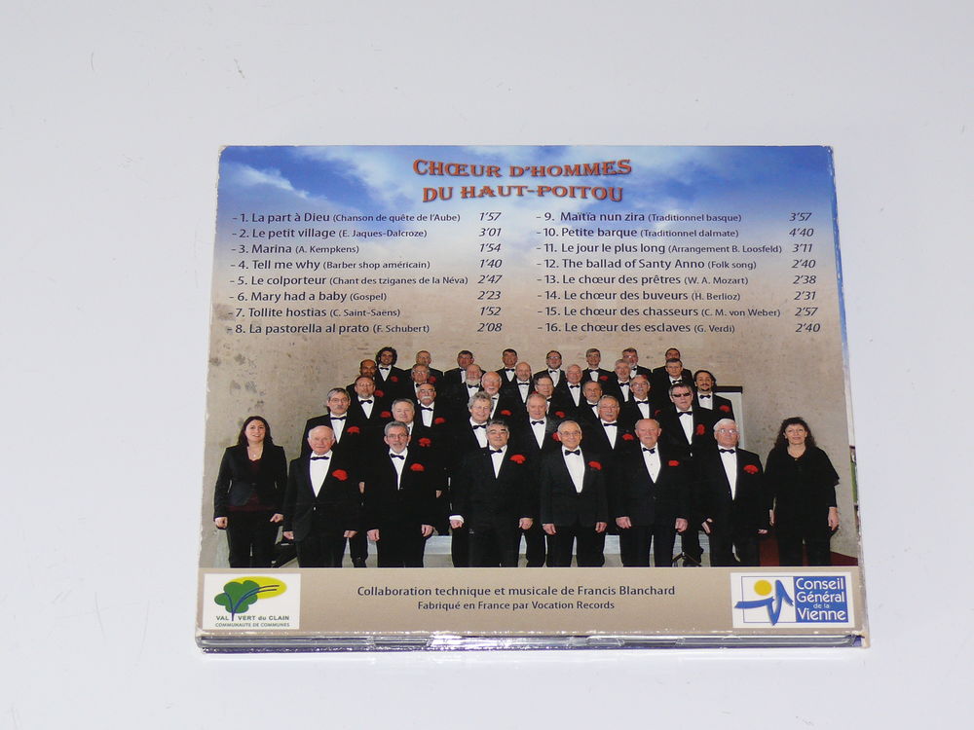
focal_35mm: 118
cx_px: 487
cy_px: 365
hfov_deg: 16.7
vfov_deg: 12.6
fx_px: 3320
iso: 100
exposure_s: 1/30
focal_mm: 17.5
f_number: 3.2
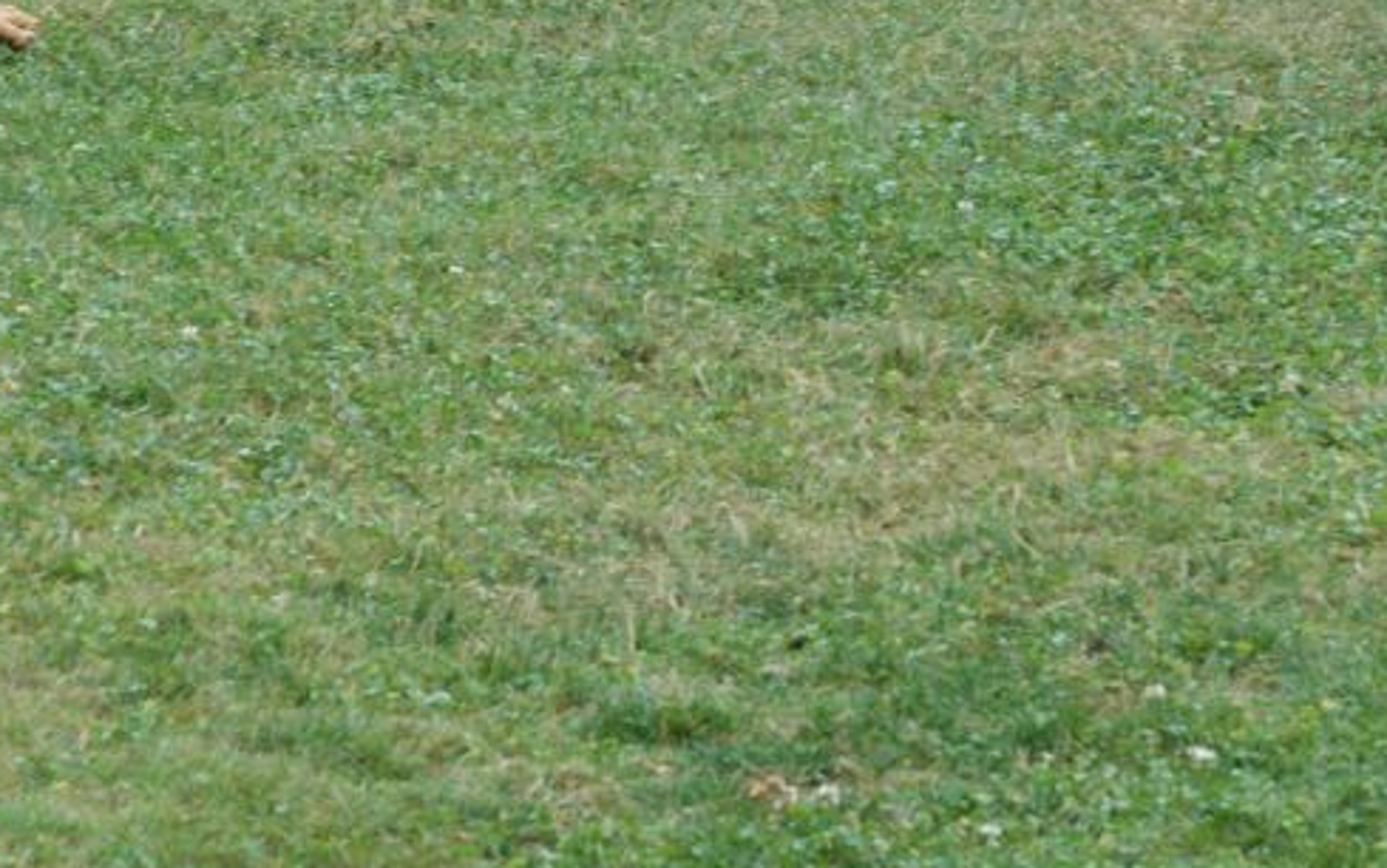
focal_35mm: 225
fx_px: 8508
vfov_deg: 5.8
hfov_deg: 9.3
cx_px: 579
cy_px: -111
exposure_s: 1/200
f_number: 7.1
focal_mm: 60
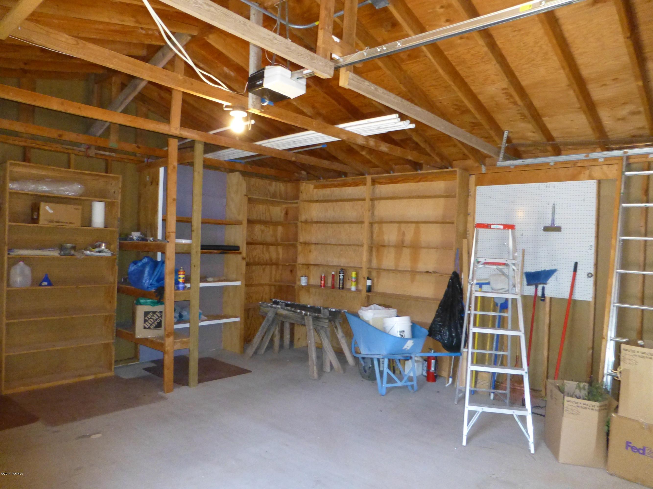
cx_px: 326
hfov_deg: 71.6
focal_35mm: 24
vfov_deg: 56.8
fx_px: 453
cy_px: 244
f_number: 3.3
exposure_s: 1/60
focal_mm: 4.3
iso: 800
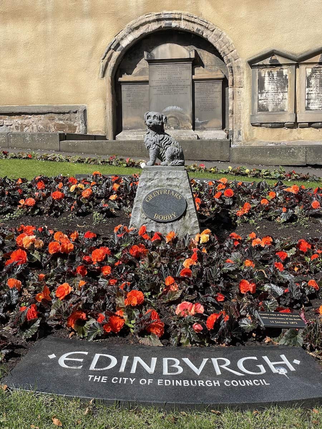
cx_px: 161
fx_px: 645
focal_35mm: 52
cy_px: 214
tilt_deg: -4.9
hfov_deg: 28.0
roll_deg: +1.5
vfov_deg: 36.8
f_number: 2
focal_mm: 6
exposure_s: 1/1261
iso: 25
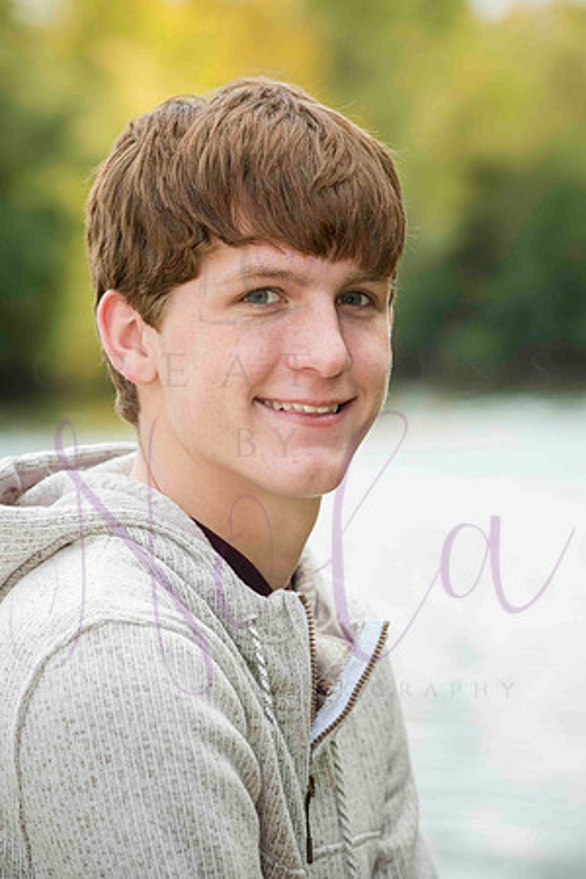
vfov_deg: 16.4
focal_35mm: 125
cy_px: 440
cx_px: 293
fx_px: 3052
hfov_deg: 11.0
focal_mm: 125
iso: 800
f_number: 6.3
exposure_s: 1/640
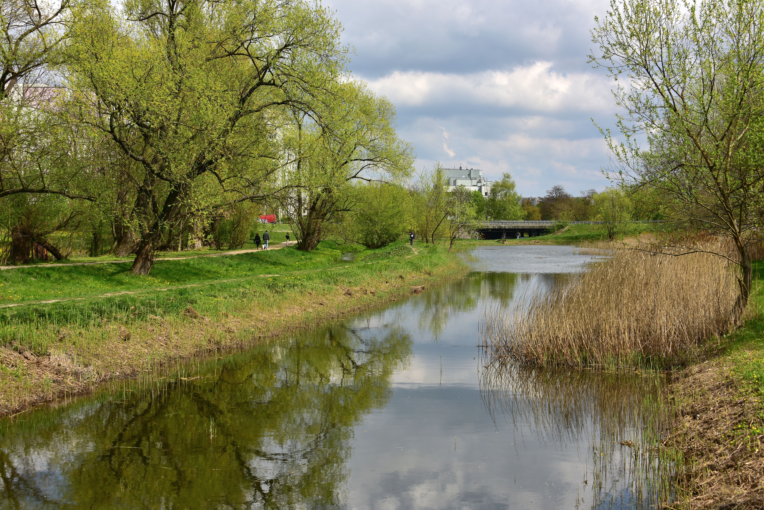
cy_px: 254
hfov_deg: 38.9
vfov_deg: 26.5
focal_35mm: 51
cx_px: 381
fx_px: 1083
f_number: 9
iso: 100
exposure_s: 1/320
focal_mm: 50
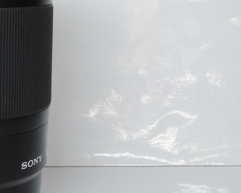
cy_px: 66
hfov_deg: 20.8
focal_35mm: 87
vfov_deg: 17.6
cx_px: -34
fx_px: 621
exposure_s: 1/25
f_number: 8
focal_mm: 7.5
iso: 800
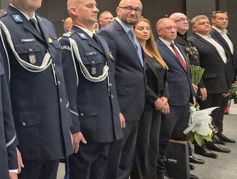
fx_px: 329
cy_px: 53
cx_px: -4
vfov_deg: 30.0
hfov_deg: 35.5
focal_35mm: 48
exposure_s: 1/100
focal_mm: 5.4
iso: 1600
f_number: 1.8
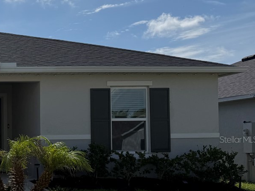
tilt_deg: +0.8
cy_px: 139
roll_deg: +1.2
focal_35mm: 64
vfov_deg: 22.7
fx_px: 471
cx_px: -80
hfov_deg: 25.8
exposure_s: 1/9091
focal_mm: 6.76
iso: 80
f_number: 1.78
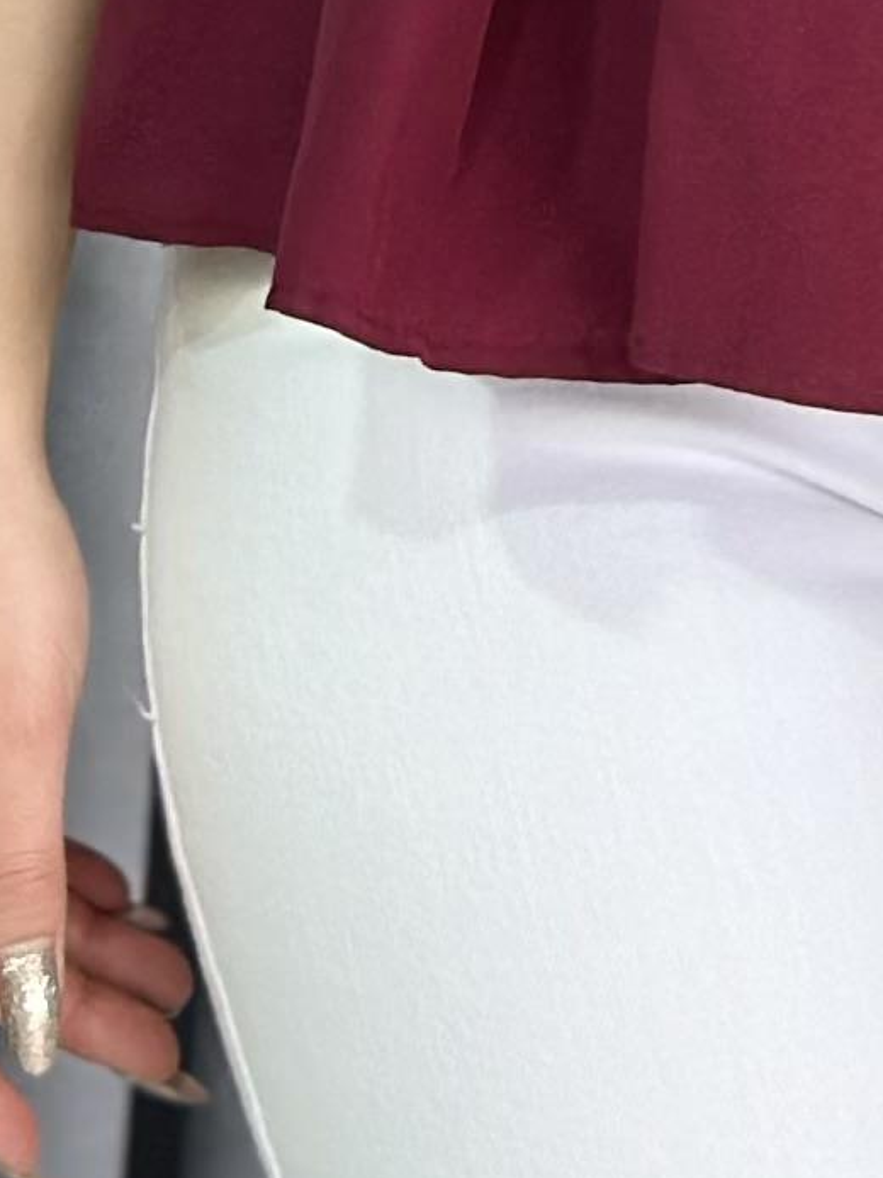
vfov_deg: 6.8
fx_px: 9495
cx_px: 924
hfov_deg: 5.3
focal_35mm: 279
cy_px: -1378
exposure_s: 1/108
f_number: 1.78
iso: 64
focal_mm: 6.86
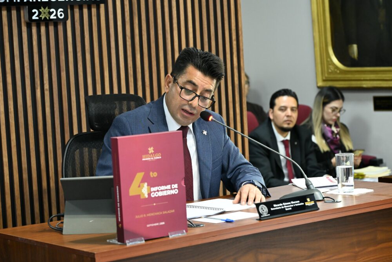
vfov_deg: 13.8
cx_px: 195
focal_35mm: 99
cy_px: 131
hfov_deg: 20.6
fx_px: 1078
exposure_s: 1/80
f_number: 5.6
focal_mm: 97
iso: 5000
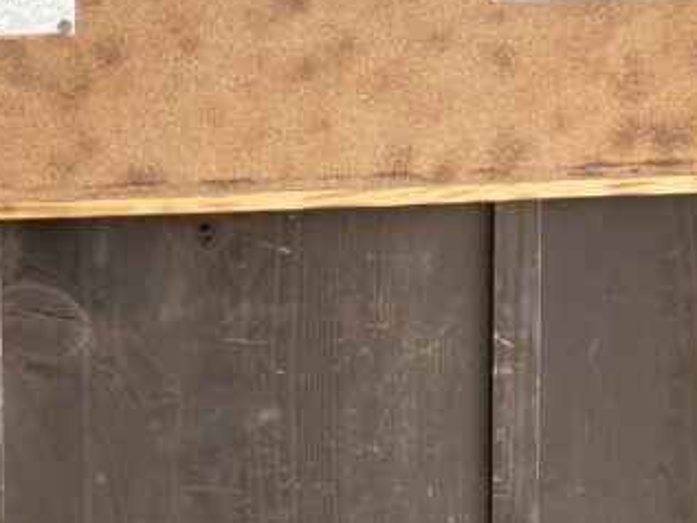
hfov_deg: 21.5
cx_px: -154
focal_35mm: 84
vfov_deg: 17.2
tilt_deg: -4.5
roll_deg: +1.6
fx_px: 1692
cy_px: 22
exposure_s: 1/248
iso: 40
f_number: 1.6
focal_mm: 5.96
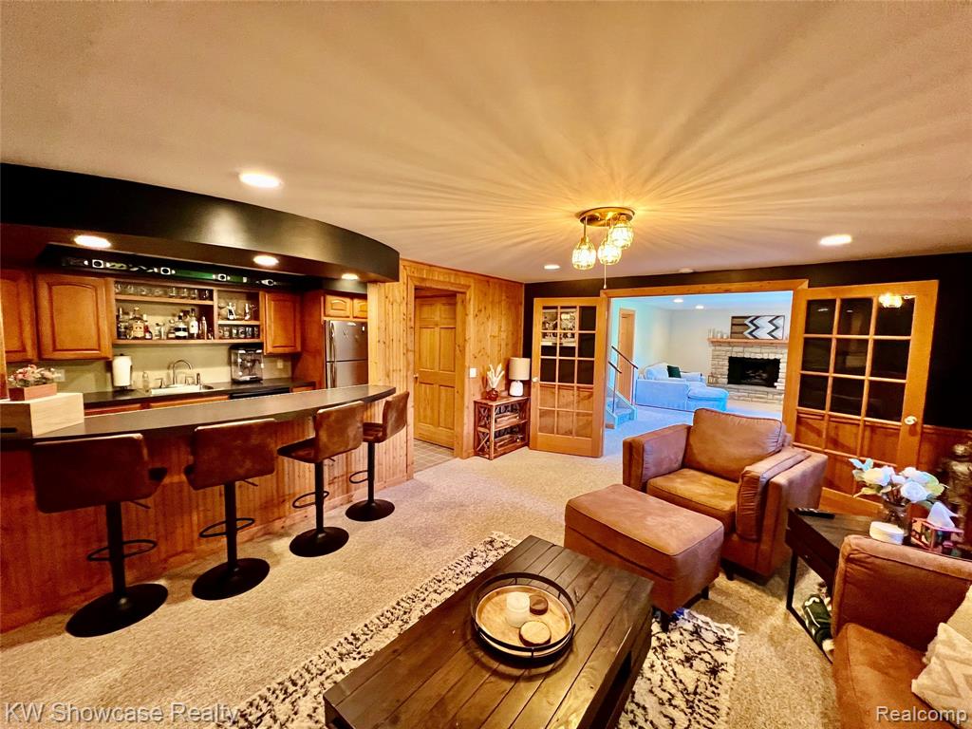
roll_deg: -1.3
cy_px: 364
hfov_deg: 106.2
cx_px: 486
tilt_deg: -5.0
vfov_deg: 89.9
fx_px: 365
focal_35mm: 13
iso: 500
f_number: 1.8
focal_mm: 1.57
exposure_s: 1/60
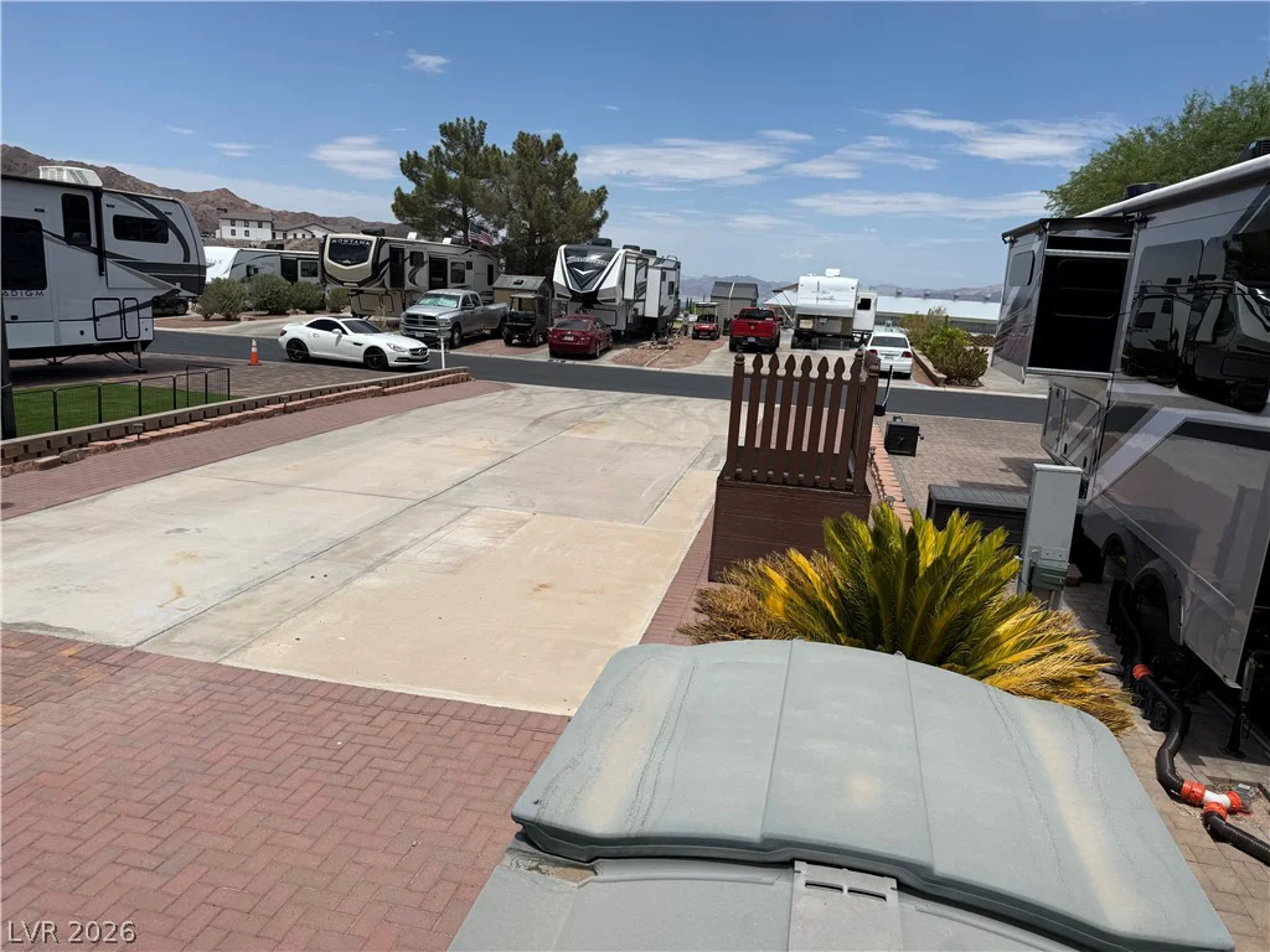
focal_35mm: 24
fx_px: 881
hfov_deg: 71.6
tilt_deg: -13.0
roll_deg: -2.7
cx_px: 635
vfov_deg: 56.8
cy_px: 476
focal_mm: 6.76
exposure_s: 1/8130
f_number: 1.78
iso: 80
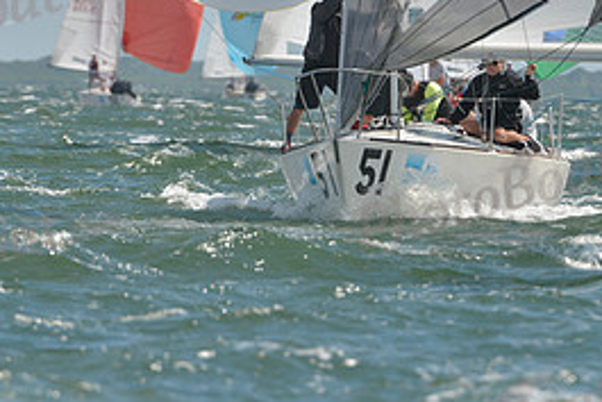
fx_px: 14623
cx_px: 241
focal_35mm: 874
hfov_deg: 2.4
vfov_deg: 1.6
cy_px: 106
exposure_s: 1/1000
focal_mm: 400
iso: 200
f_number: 8
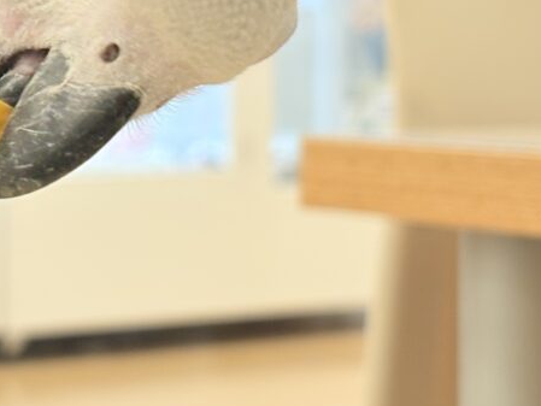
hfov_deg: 14.1
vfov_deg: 10.6
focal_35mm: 139
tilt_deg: +0.1
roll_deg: +0.3
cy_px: 40
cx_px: 82
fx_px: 2173
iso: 40
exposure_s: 1/50
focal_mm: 5.96
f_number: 1.6
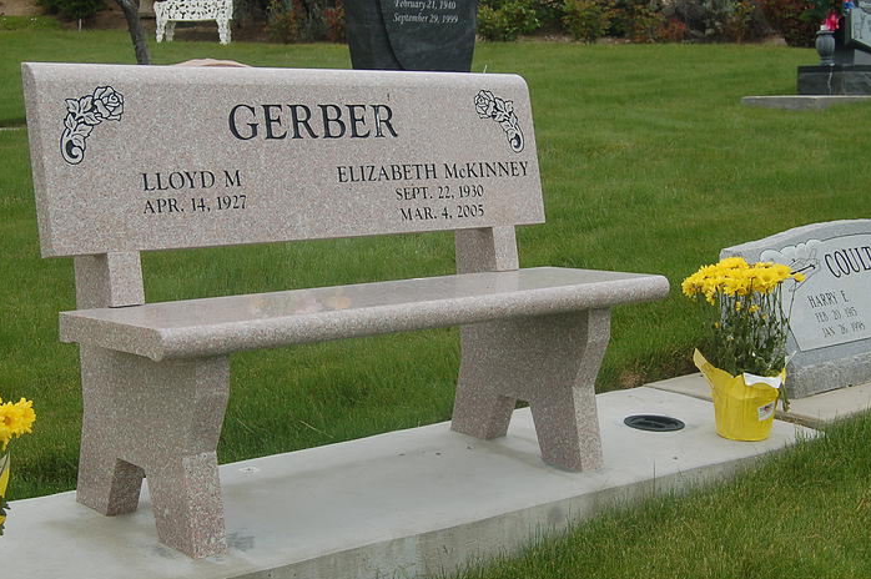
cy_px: 256
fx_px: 1466
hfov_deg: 33.1
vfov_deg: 22.3
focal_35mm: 61
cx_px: 404
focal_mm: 31
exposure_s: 1/160
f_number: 6.3
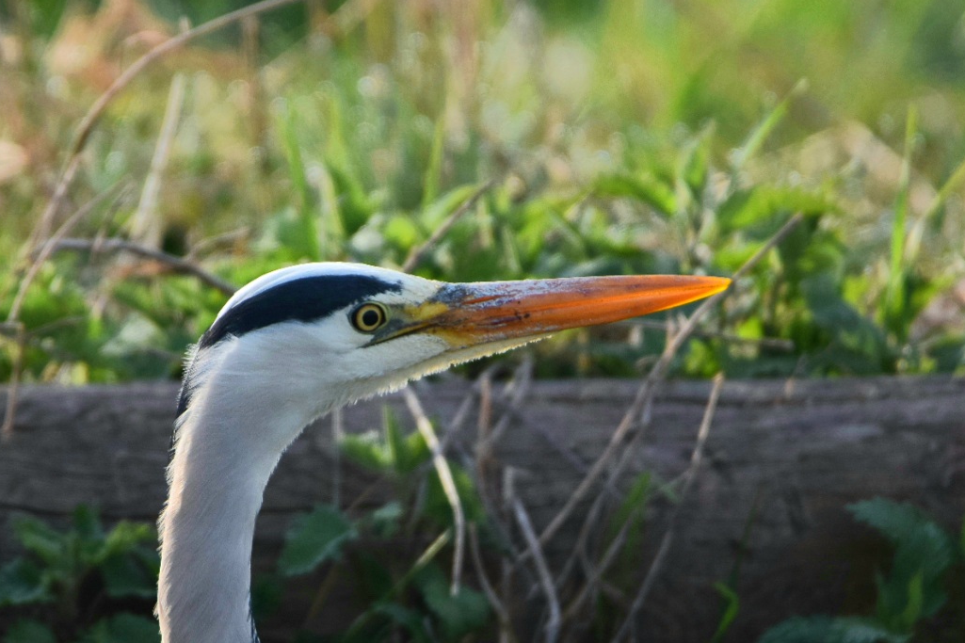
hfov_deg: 1.4
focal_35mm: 1423
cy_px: 399
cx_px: 332
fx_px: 38136
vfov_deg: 1.0
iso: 400
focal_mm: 600
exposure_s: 1/1000
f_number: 6.3
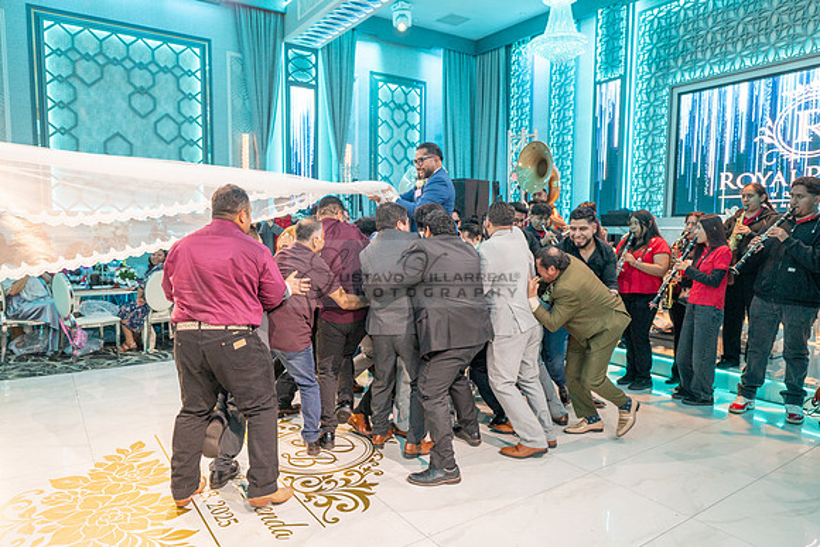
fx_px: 547
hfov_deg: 73.7
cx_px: 410
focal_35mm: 24
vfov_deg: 53.2
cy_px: 274
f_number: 3.5
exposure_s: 1/200
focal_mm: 24
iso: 1000
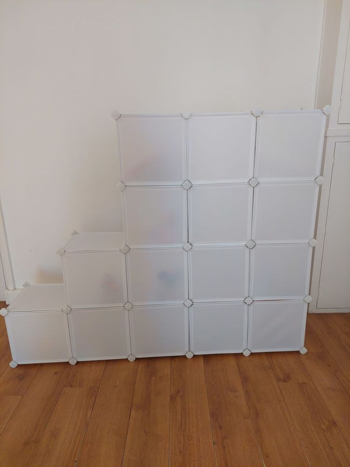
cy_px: 234
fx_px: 337
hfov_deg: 54.9
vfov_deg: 69.4
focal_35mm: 25
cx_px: 175
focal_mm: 5.23
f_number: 1.8
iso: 200
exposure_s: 1/50
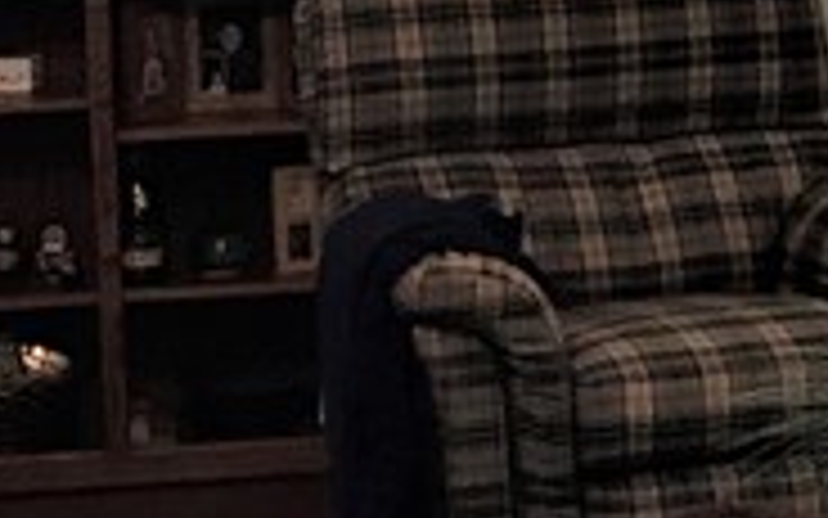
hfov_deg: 12.7
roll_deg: +2.2
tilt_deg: -3.2
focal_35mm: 165
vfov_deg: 7.8
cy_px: -198
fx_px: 3723
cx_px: 360
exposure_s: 1/15
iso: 40
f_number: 1.8
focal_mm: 3.99
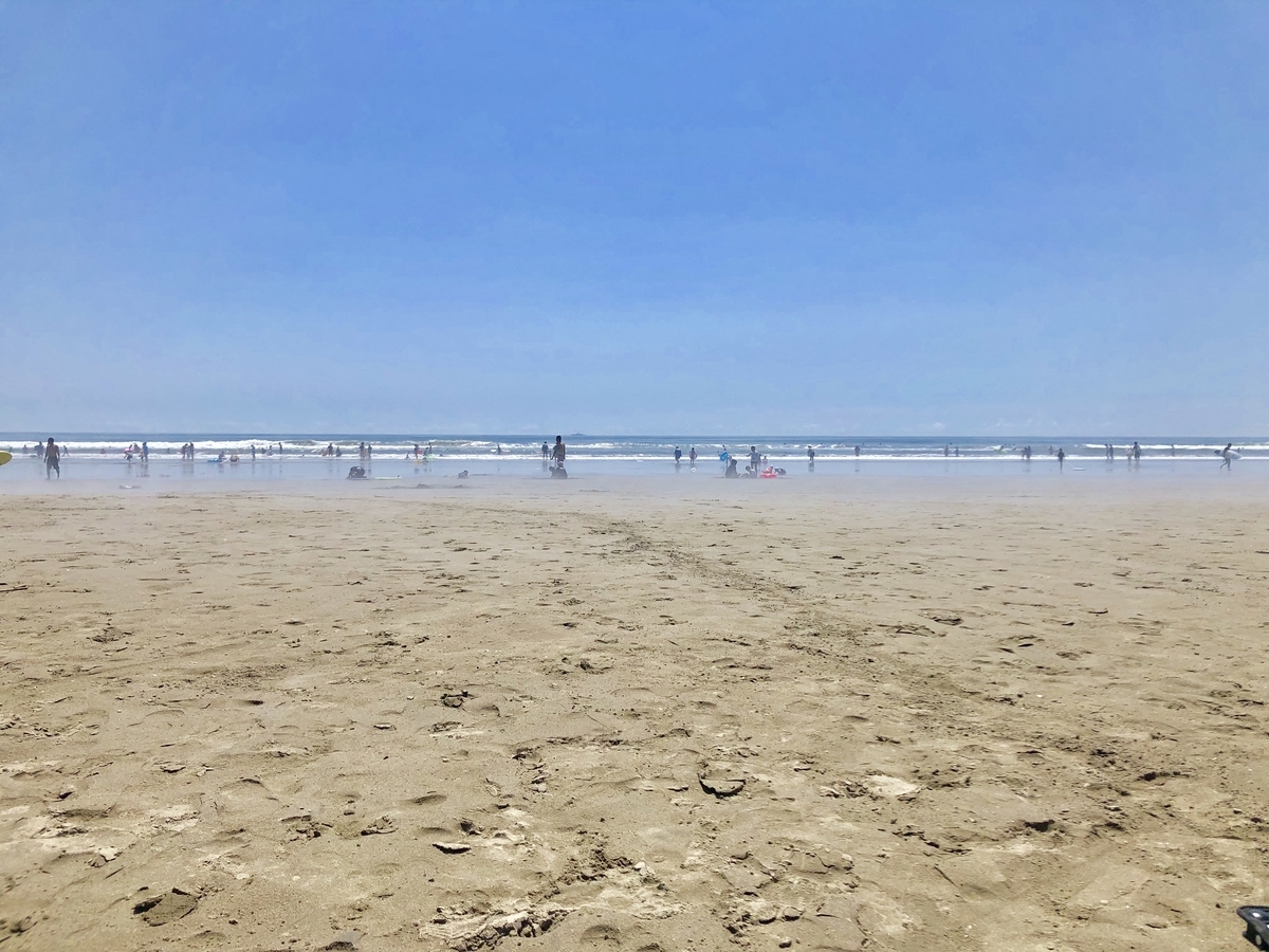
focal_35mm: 28
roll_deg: +0.7
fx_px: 1026
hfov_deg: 63.4
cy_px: 476
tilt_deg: -2.2
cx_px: 634
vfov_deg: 49.7
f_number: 1.8
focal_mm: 3.99
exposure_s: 1/4367
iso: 20
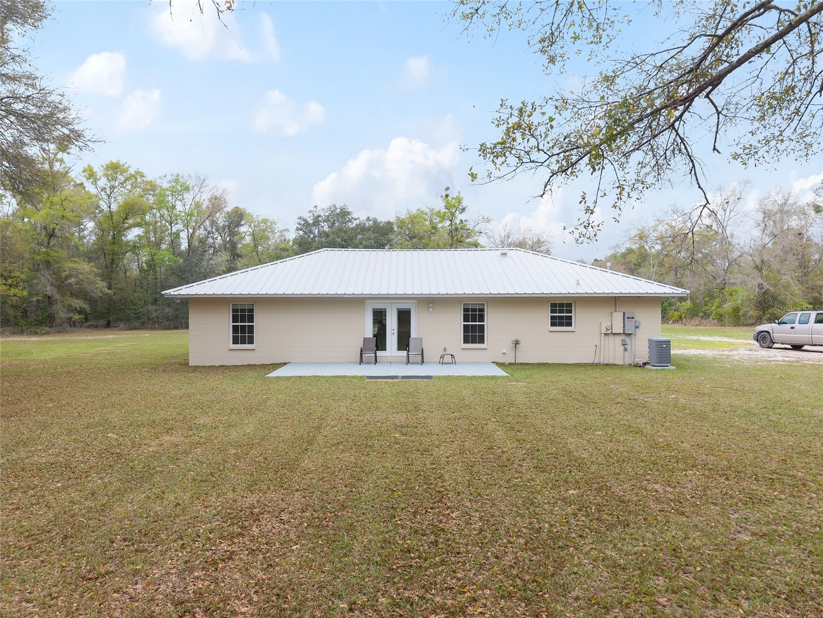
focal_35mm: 24
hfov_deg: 71.6
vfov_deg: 56.8
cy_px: 309
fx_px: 571
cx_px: 412
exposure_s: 1/500
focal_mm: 8.67
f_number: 1.8
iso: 160
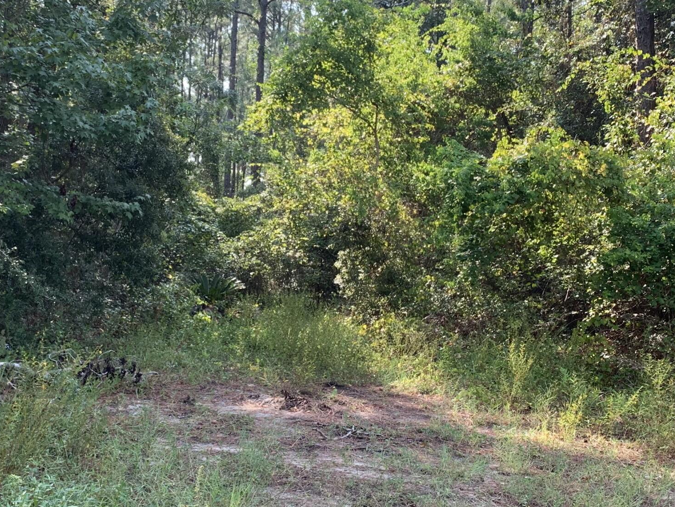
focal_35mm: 53
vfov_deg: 27.5
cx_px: 244
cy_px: 259
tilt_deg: +0.7
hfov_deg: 35.9
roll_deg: -3.2
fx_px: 1033
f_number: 1.8
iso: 25
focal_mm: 4.25
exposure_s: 1/165
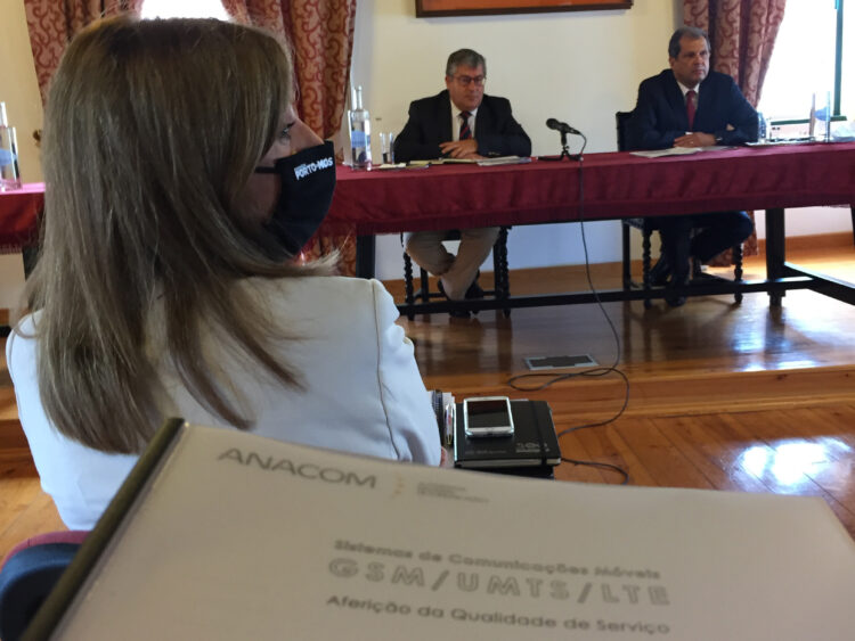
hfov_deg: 61.6
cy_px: 320
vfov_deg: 48.3
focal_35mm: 29
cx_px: 428
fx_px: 717
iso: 160
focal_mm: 4.15
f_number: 2.2
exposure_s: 1/33
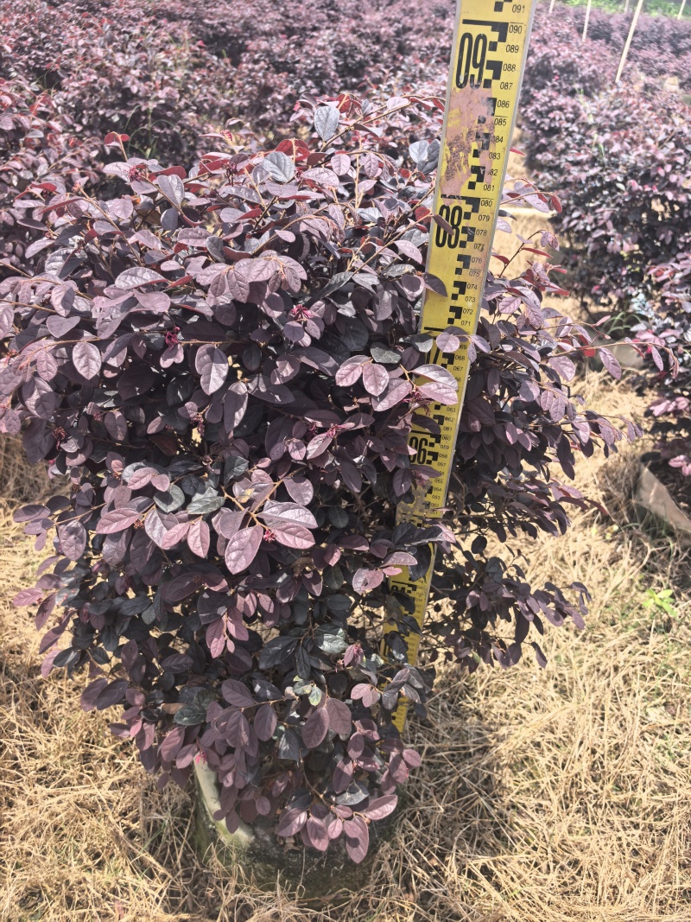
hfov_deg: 56.8
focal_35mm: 24
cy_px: 461
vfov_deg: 71.6
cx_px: 346
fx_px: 639
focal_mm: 5.75
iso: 50
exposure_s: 1/1074
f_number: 2
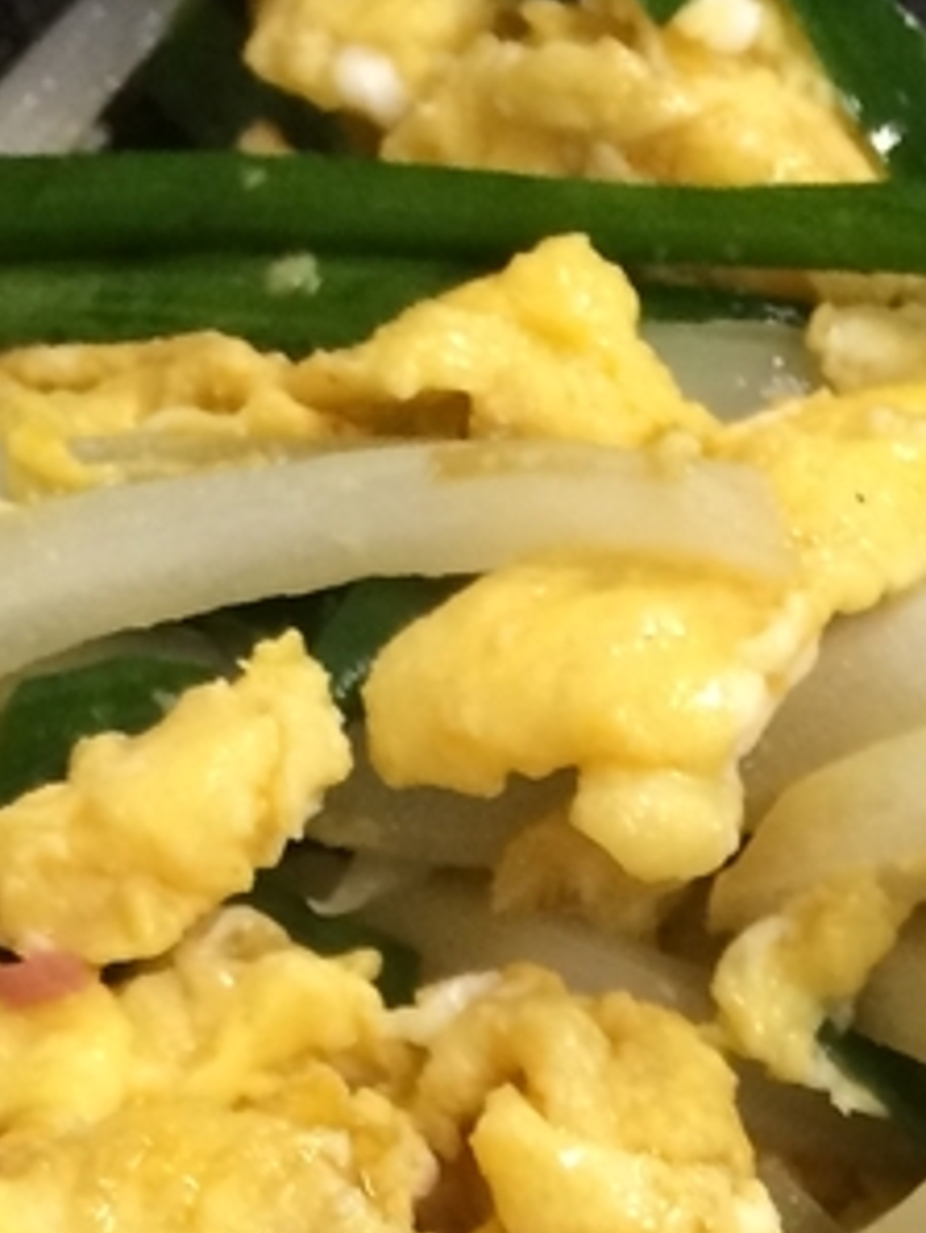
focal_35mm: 117
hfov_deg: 12.6
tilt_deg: -68.0
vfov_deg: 15.3
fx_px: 4170
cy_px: 1939
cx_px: 785
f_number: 2.2
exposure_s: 1/30
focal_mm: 4.15
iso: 125
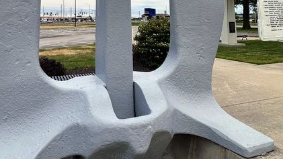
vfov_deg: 37.0
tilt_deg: +4.2
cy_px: 9
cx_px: 103
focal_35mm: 29
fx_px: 218
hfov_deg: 64.9
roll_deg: -0.8
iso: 50
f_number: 2.2
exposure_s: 1/4000
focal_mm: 2.22
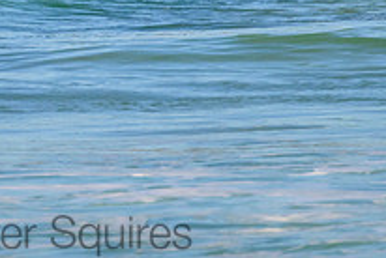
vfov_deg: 0.6
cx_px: 47
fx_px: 24127
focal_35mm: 2247
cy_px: -78
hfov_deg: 0.9
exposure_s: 1/2000
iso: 1600
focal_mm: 800
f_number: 11
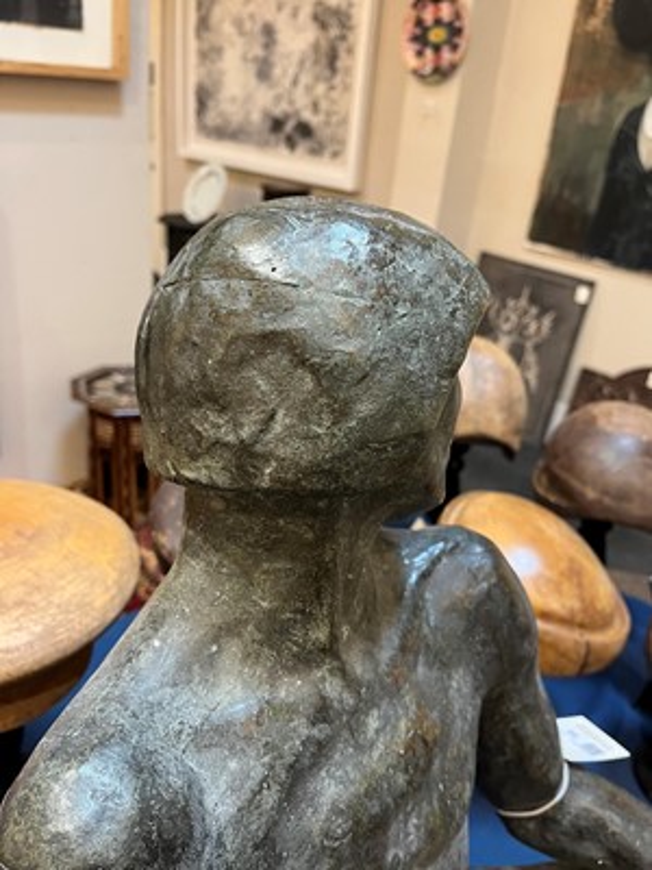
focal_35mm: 26
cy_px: 435
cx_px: 326
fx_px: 653
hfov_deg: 53.1
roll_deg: -6.0
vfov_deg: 67.3
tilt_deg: -26.6
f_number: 1.6
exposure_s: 1/50
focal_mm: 5.1
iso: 200
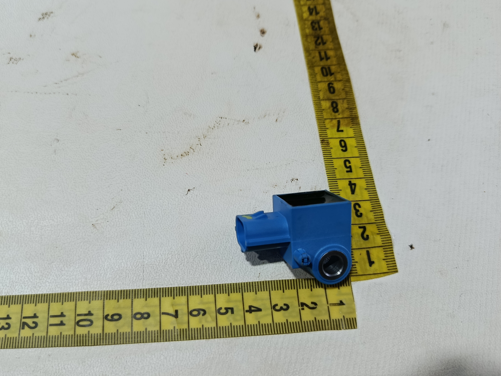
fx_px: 391
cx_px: 221
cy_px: 188
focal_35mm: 27
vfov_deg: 51.4
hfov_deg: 65.1
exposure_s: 1/120
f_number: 1.7
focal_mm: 5.24
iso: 159
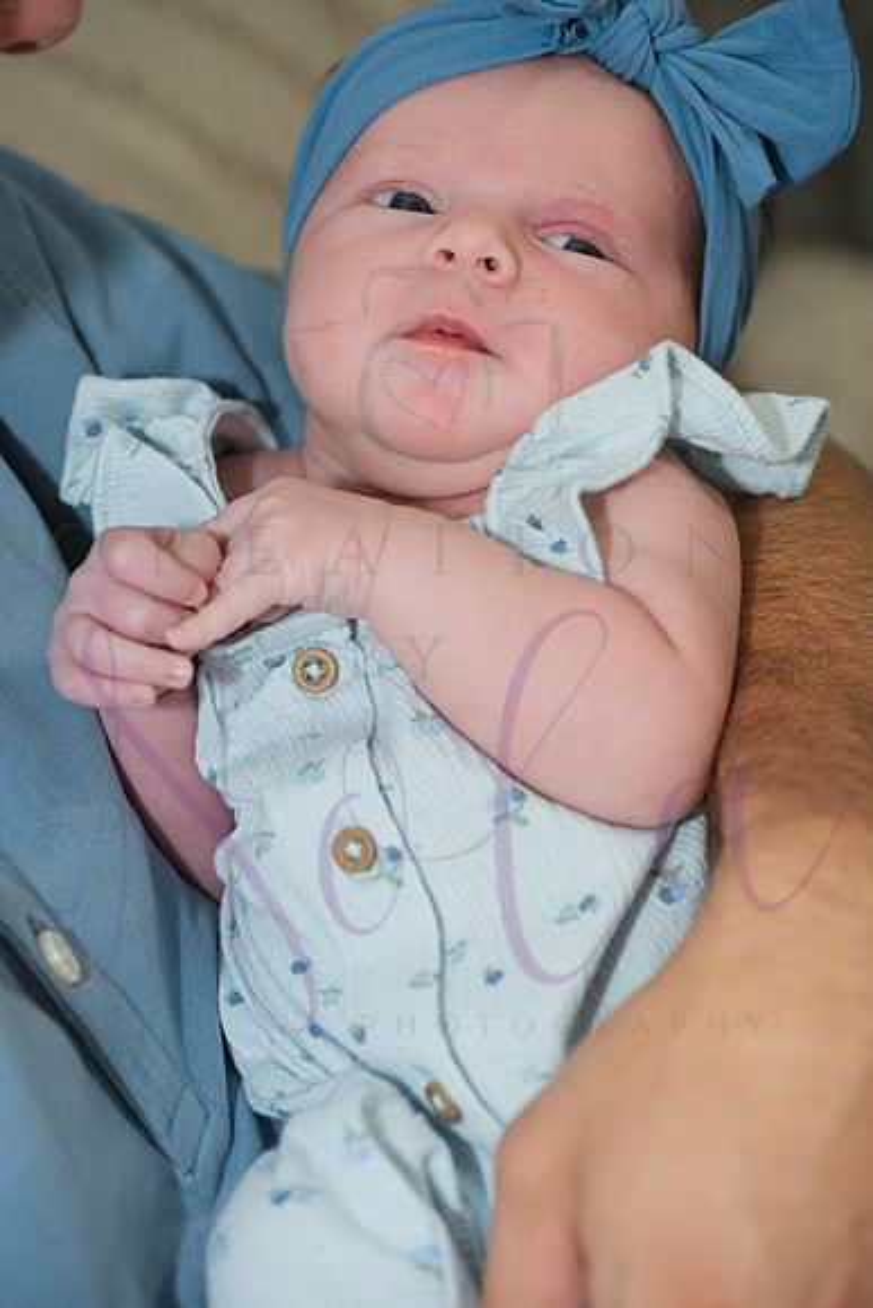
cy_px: 654
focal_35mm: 95
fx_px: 3453
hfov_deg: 14.4
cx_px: 436
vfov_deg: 21.5
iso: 800
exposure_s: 1/200
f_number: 4.5
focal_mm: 95
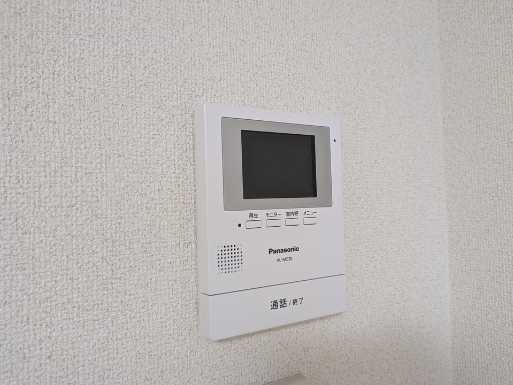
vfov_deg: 54.9
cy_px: 192
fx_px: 371
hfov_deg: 69.4
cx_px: 256
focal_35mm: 25
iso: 216
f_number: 1.89
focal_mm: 5.43
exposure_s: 1/100
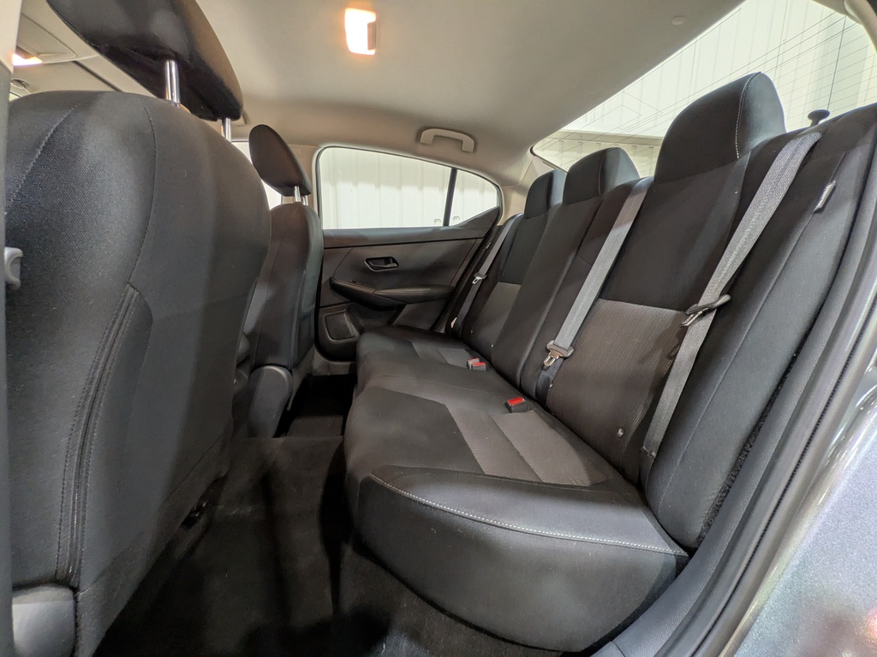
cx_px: 438
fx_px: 355
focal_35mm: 14
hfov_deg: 102.1
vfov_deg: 85.7
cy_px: 328
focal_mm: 1.83
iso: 66
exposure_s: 1/24
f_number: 2.2
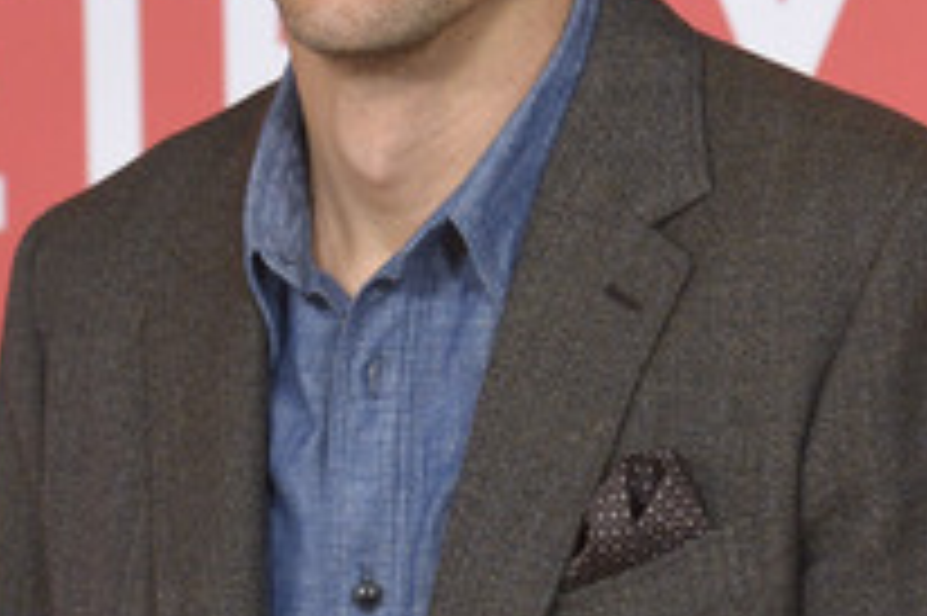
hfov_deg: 10.9
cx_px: 230
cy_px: 31
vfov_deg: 7.3
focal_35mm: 188
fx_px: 4837
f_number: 6.3
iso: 1600
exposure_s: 1/320
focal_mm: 86
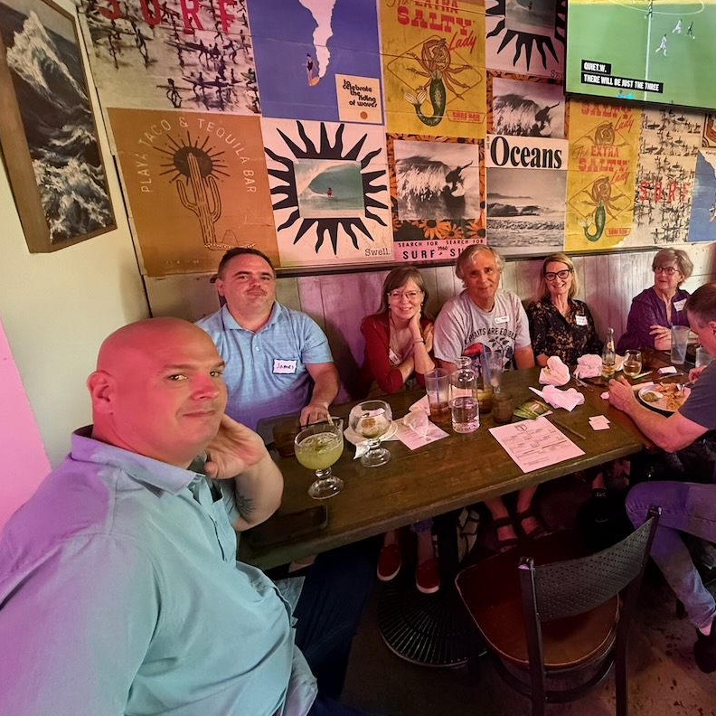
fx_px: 468
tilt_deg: -16.9
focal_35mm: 20
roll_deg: -1.5
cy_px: 325
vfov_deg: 74.6
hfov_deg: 69.9
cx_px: 536
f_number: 2.2
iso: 1000
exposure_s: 1/60
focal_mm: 2.22
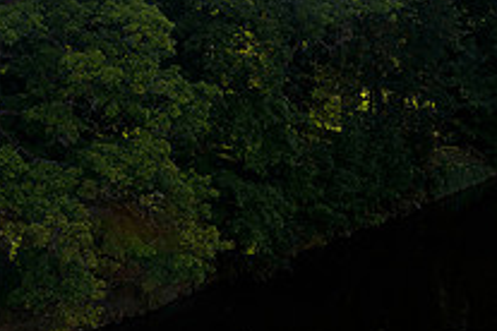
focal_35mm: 123
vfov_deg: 10.9
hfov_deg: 16.0
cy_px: -92
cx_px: 586
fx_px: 1698
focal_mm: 44
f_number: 5
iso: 64
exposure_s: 1/125
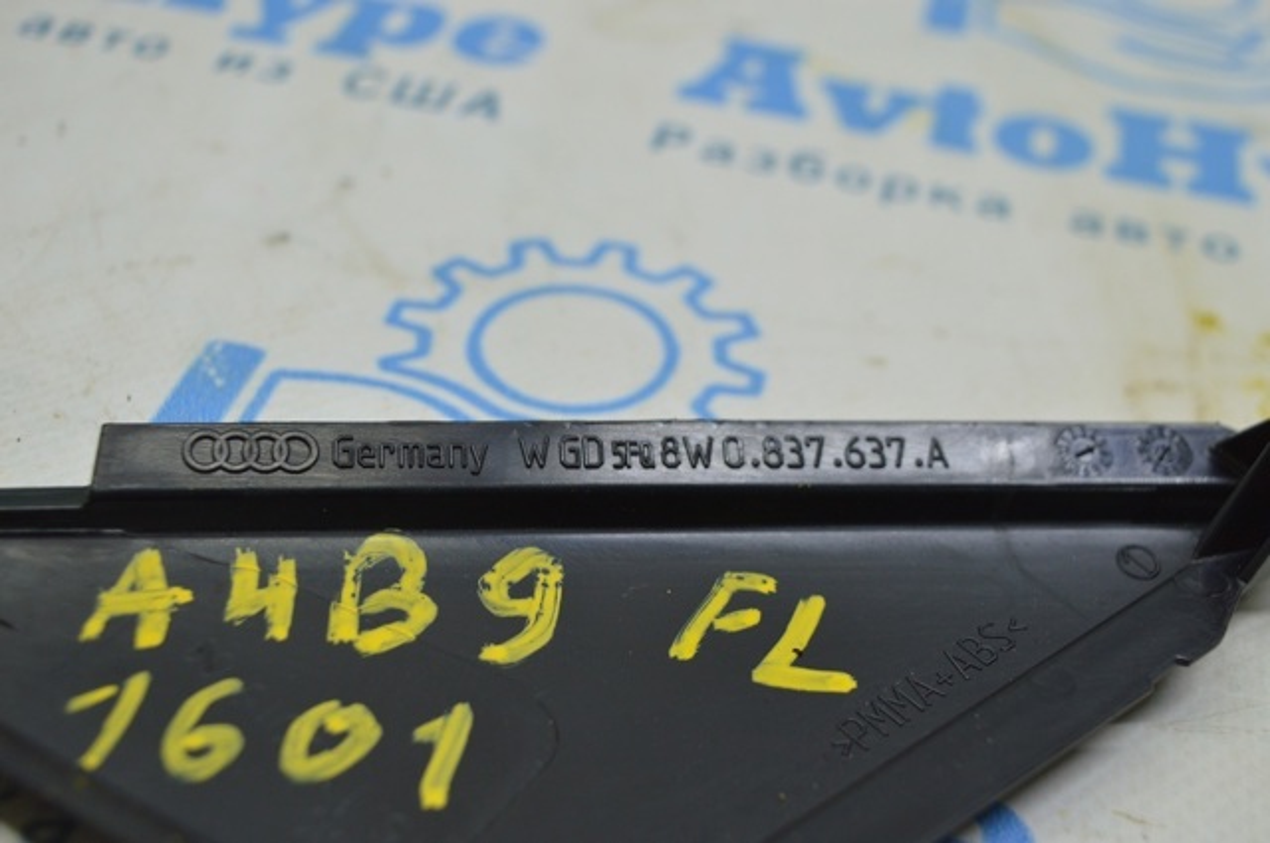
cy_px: 422
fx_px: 1850
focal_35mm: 52
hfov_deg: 37.9
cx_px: 635
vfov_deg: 25.7
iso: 400
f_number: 5.6
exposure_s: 1/40
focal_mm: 35
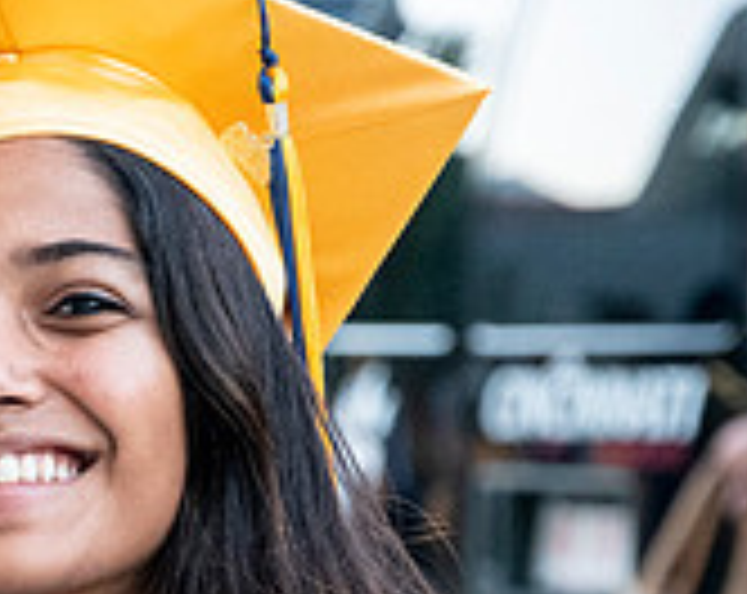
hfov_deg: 6.6
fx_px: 6418
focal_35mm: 291
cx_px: 114
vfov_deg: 5.3
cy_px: 533
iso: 2500
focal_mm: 70
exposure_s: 1/80
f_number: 4
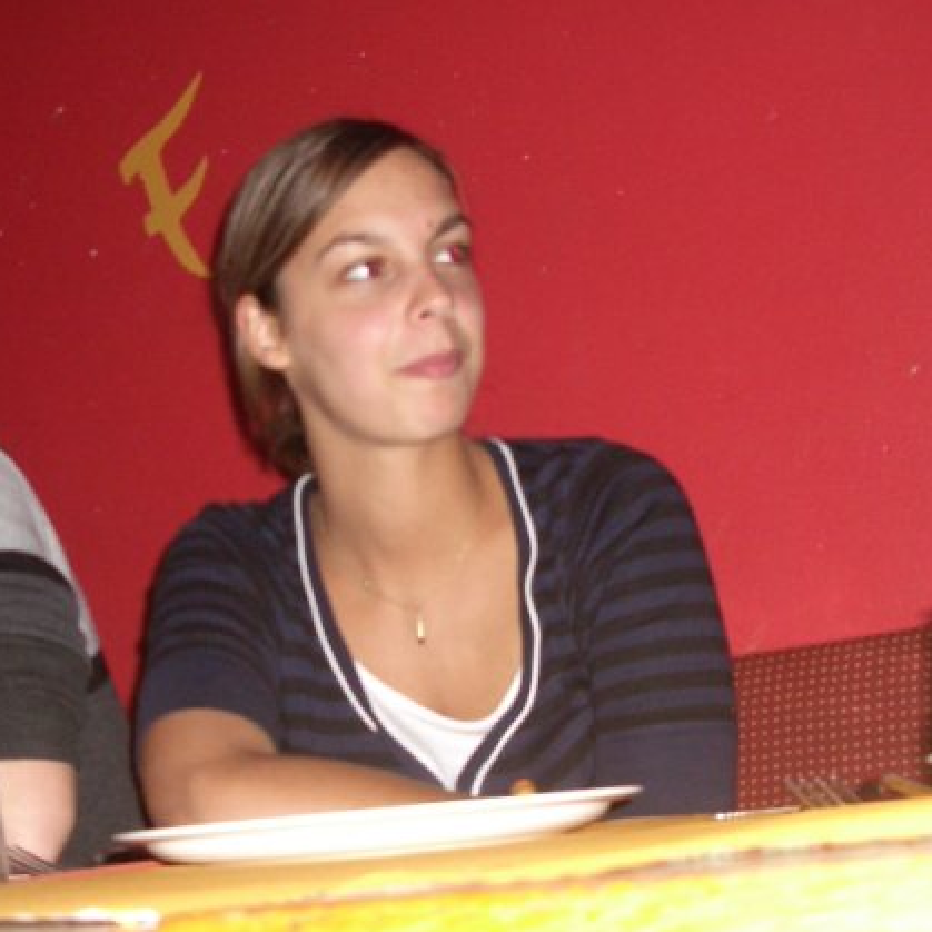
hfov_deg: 29.0
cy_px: 485
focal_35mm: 59
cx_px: 347
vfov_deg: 29.1
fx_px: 1797
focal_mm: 5.8
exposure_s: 1/60
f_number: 2.6
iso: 200
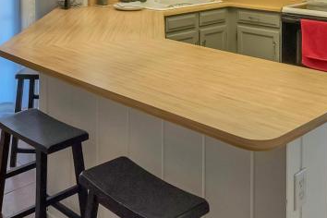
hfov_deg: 37.9
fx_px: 472
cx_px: 116
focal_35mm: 52
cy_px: -56
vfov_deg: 23.4
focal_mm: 16
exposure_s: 1/50
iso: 2000
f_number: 8
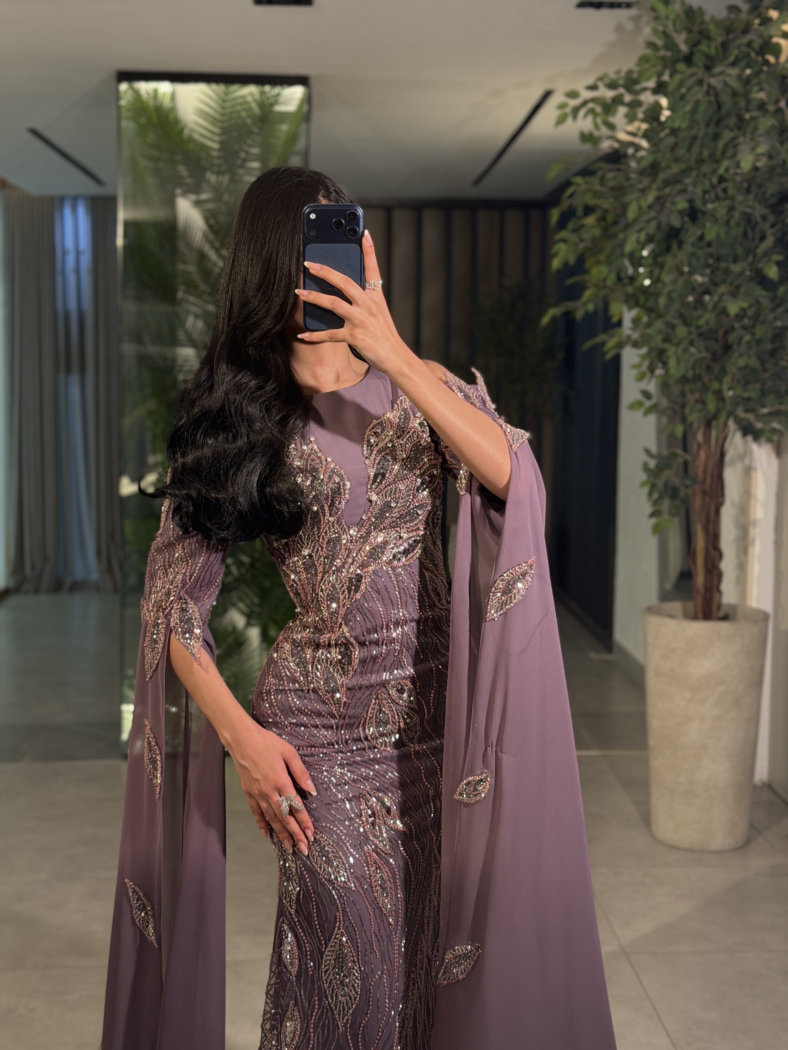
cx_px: 394
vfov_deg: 39.7
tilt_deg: -15.5
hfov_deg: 30.3
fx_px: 1457
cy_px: 525
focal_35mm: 48
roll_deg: -1.1
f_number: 1.78
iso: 100
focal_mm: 6.76
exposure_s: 1/60
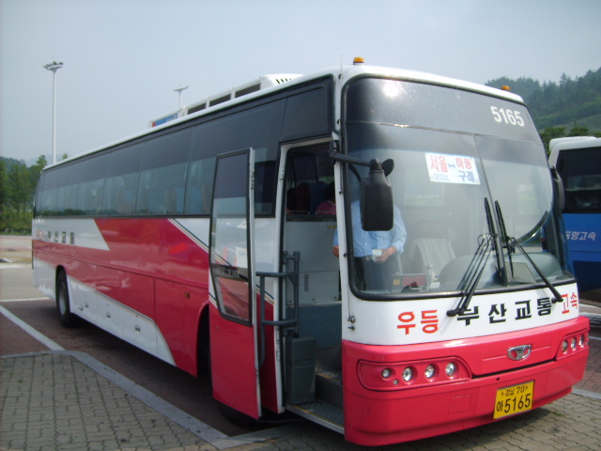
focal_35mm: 35
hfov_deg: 52.6
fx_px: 608
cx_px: 300
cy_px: 226
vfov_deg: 40.7
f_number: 7.1
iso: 50
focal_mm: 5.8
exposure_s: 1/180
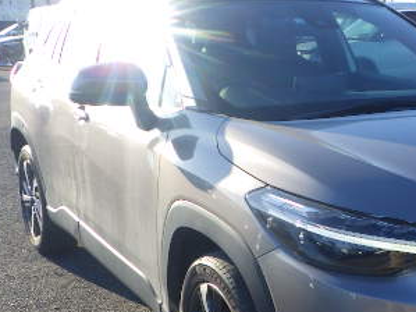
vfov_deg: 24.2
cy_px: 221
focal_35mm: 60
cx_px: 363
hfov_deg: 30.9
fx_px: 721
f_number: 4.2
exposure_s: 1/400
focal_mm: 5
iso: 125
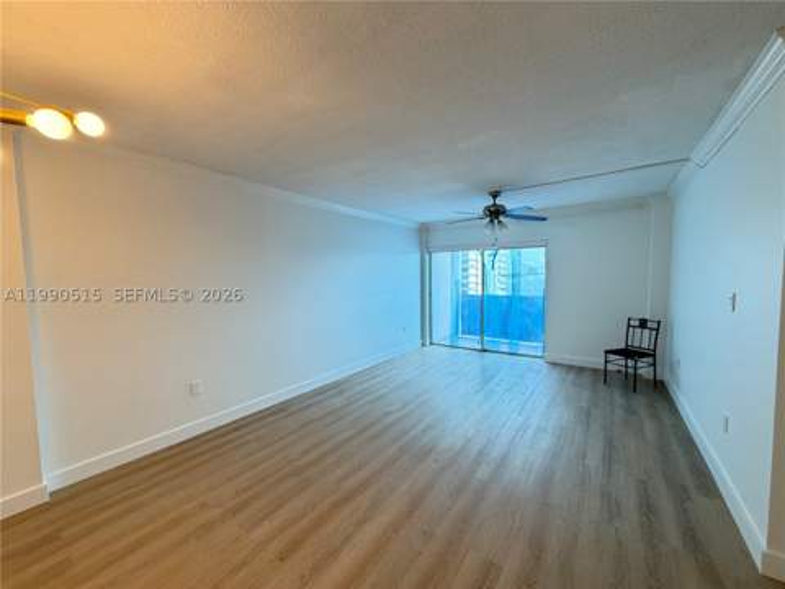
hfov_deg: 102.1
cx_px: 392
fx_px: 317
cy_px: 294
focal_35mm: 14
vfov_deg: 85.7
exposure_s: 1/120
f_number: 2.2
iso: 250
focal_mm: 2.22
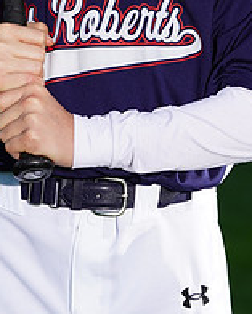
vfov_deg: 3.5
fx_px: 5124
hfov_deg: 2.8
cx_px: 112
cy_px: -114
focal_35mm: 550
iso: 320
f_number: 7.1
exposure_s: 1/160
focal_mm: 198
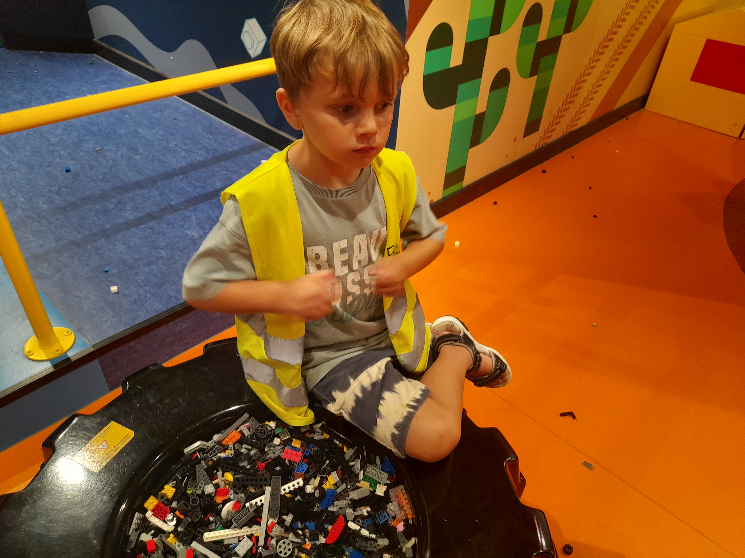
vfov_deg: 54.9
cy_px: 279
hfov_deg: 69.4
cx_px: 372
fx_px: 538
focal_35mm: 25
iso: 125
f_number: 2
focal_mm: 4.6
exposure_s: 1/50
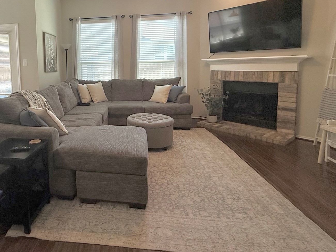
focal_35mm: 22
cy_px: 83
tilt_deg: -3.7
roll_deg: +1.0
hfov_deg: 73.3
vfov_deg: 59.6
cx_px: 103
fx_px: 214
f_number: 2.2
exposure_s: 1/120
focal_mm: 2.22
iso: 100
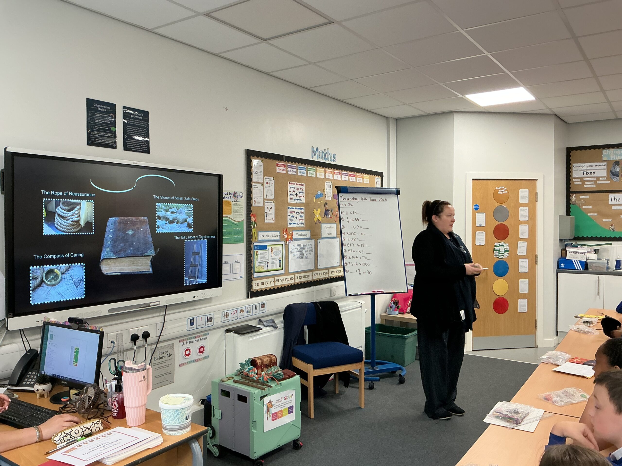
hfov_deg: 61.7
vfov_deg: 48.2
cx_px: 311
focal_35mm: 29
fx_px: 521
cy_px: 233
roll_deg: +1.0
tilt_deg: -1.0
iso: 100
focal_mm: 3
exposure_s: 1/60
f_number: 1.8
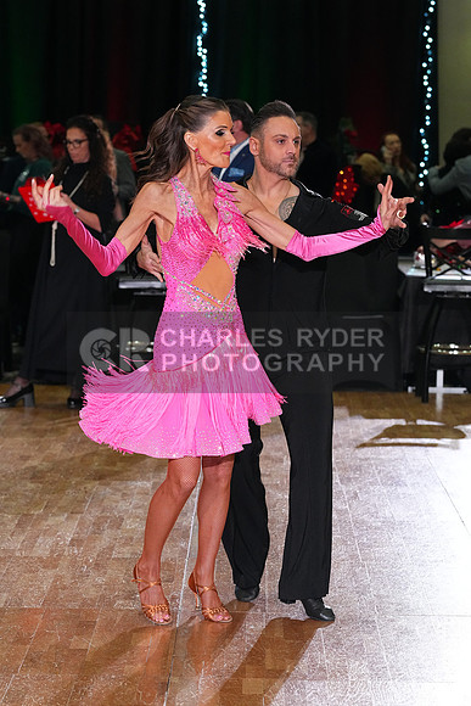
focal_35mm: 133
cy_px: 353
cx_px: 236
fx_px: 2608
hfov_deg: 10.3
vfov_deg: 15.4
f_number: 6.3
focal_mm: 133
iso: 6400
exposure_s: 1/320
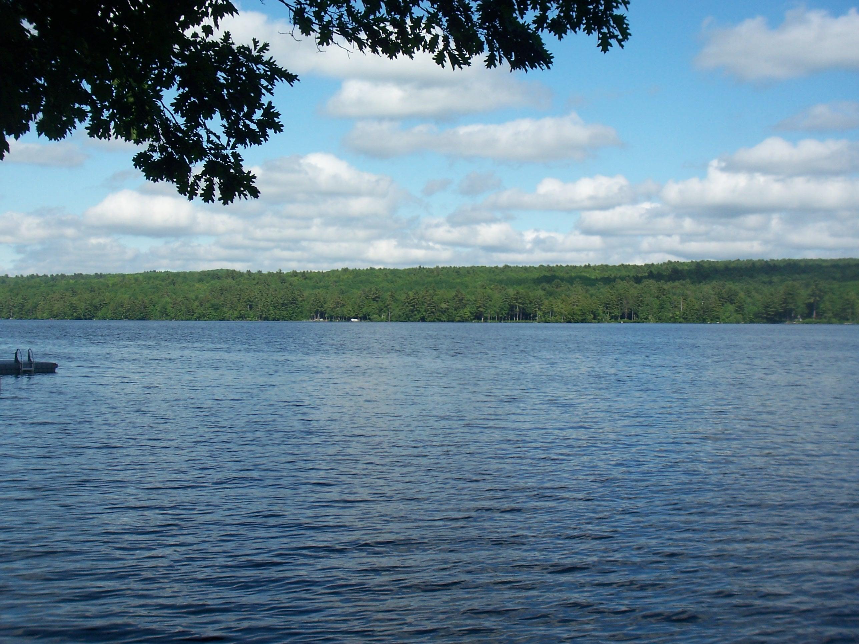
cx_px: 430
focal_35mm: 49
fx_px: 1216
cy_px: 322
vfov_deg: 29.7
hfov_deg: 38.9
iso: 64
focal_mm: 8
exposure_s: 1/640
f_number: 4
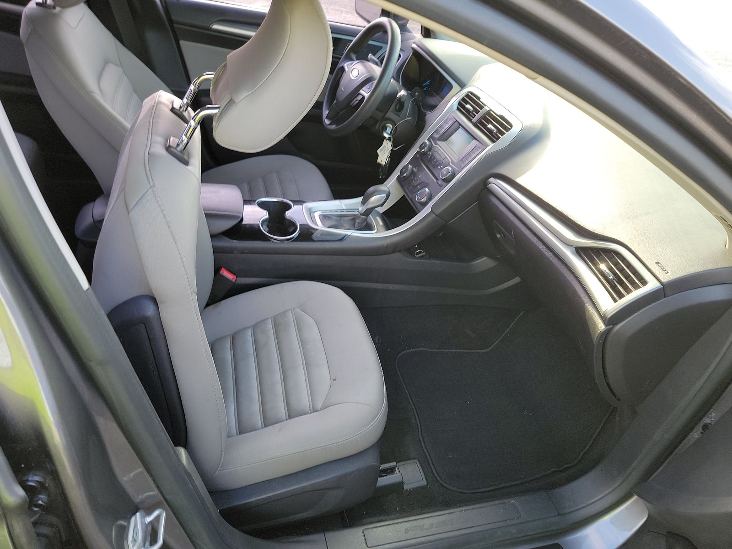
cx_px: 366
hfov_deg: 71.6
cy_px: 274
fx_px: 508
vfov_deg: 56.8
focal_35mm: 24
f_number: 1.8
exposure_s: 1/59
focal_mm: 6.7
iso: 79
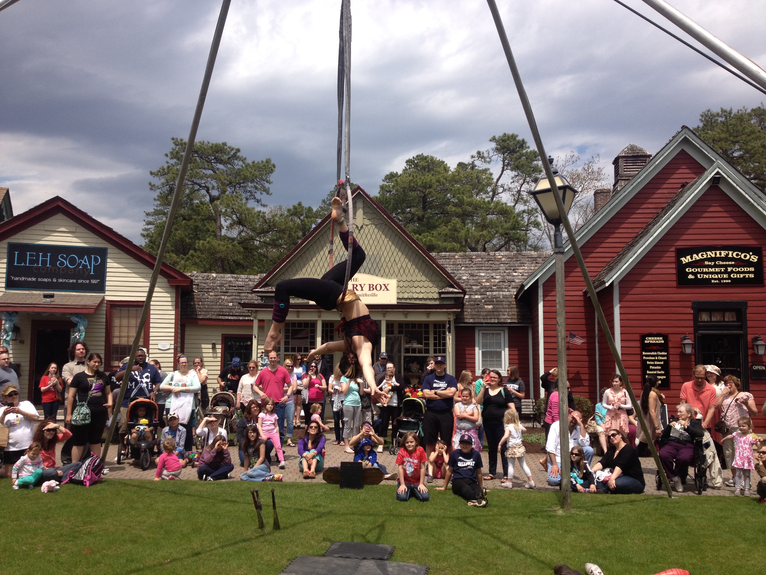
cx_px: 383
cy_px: 288
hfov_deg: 52.6
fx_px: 774
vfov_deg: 40.7
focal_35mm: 35
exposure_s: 1/2208
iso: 50
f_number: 2.4
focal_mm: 4.28
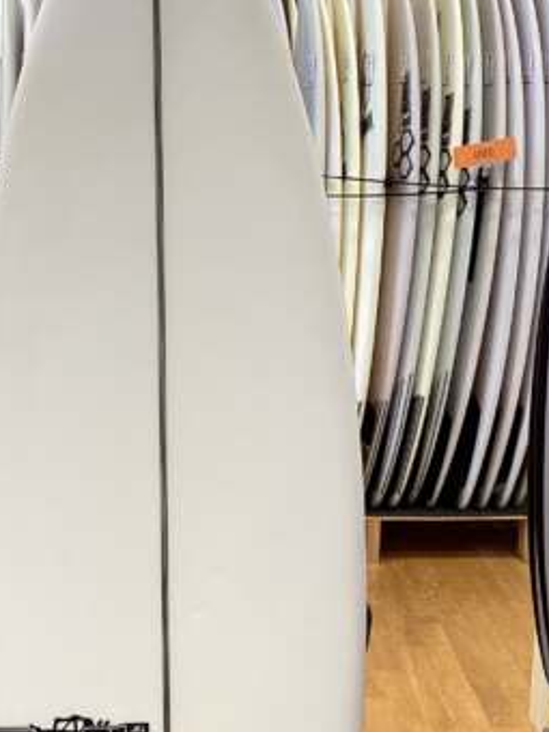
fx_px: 1544
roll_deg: -2.4
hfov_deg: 20.1
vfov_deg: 26.3
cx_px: 192
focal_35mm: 73
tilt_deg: -16.5
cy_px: 549
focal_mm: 3.3
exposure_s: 1/50
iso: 64
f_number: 2.4
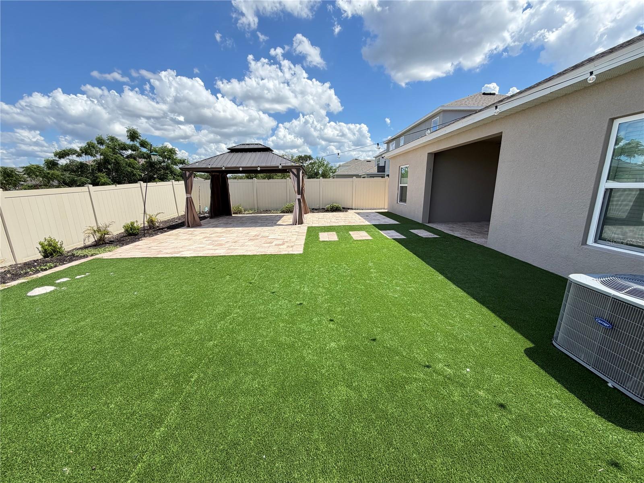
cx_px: 322
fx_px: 260
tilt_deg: -12.1
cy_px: 242
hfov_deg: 102.1
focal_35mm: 14
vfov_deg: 85.7
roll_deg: +0.4
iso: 32
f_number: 2.2
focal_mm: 2.22
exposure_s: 1/770
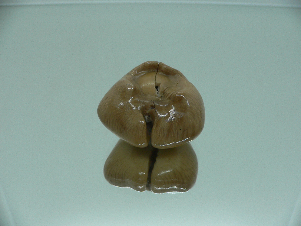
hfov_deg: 52.6
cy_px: 113
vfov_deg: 40.7
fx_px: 304
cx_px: 150
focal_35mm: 35
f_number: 2.8
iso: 80
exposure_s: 1/60
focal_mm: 4.6
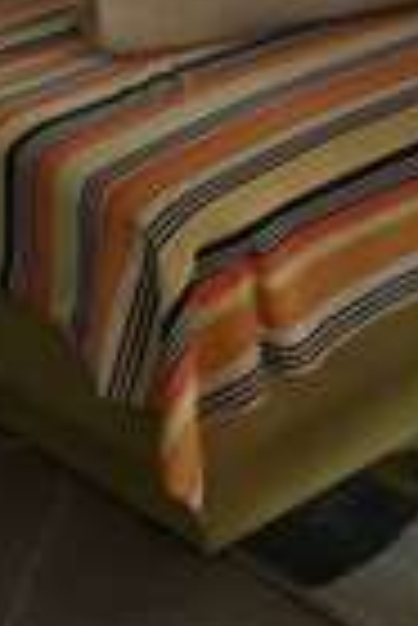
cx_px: 688
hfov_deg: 11.7
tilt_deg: -11.2
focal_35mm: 111
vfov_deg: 17.0
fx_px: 1928
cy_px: -252
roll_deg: +2.7
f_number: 2.2
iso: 100
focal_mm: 4.15
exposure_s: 1/17
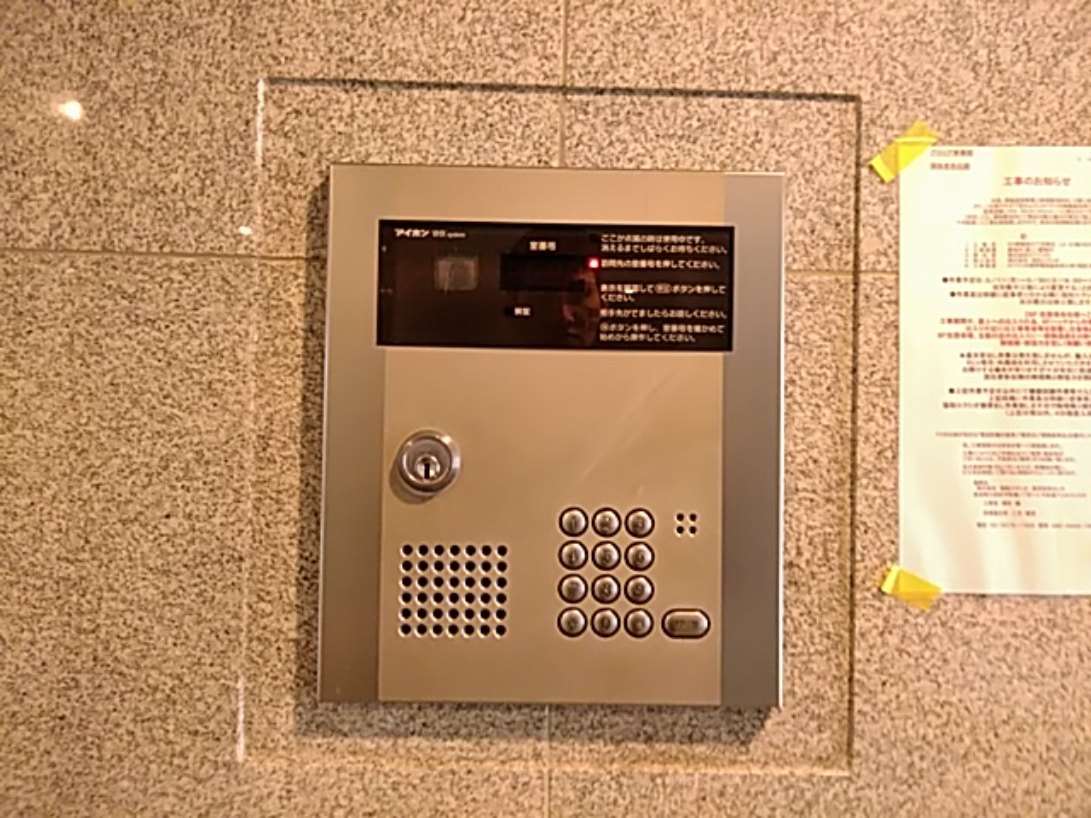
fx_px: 851
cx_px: 546
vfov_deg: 51.4
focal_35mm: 27
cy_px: 409
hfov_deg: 65.3
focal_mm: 3.46
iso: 916
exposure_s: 1/20
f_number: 2.2
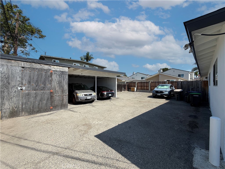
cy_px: 84
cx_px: 112
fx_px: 91
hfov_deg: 102.1
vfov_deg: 85.7
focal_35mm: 14
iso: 25
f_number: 2.2
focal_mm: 2.22
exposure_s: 1/770
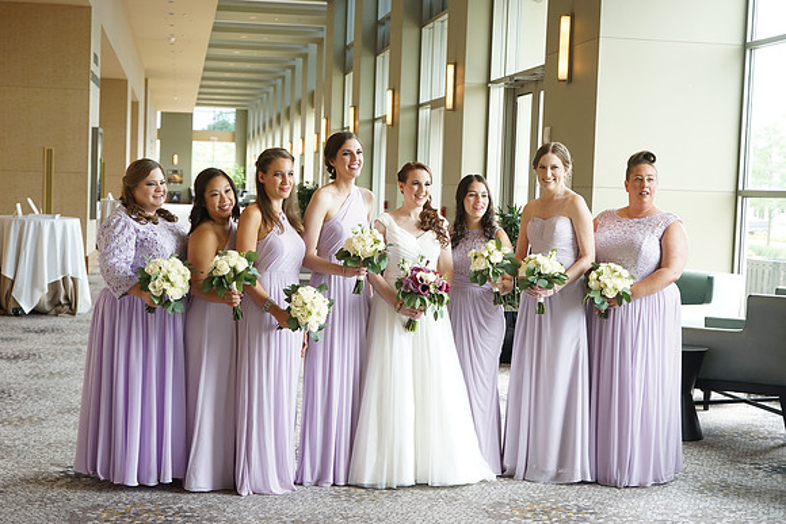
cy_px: 262
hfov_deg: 35.6
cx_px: 393
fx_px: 1223
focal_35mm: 56
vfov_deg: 24.2
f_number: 5.6
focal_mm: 56
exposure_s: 1/60
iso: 640
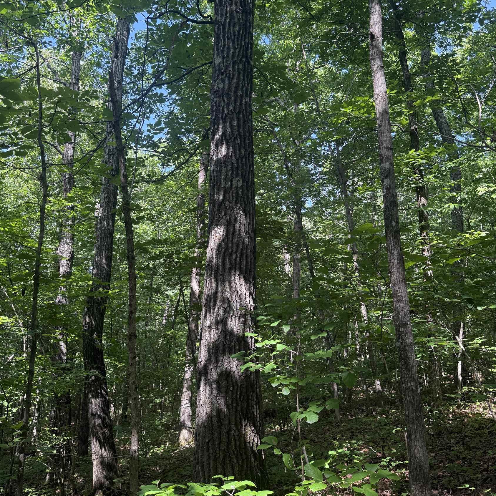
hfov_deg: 55.6
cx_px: 245
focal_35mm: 29
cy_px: 201
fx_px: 470
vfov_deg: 55.3
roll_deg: -2.3
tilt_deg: +12.6
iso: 100
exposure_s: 1/299
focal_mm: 6.76
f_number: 1.78
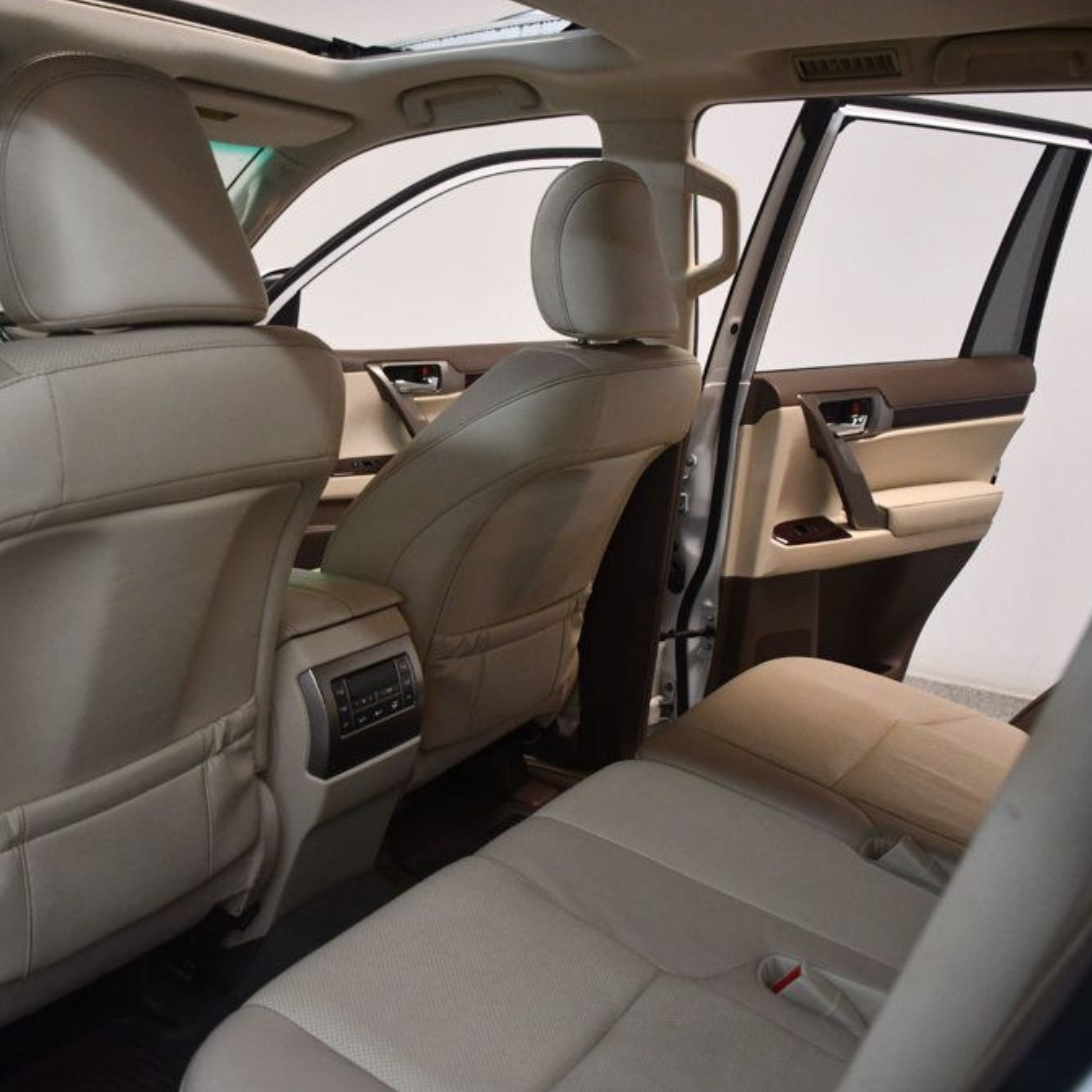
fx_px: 1249
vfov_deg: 47.2
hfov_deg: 47.0
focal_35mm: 35
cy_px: 539
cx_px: 444
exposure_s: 1/125
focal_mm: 18
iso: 1400
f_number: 3.5
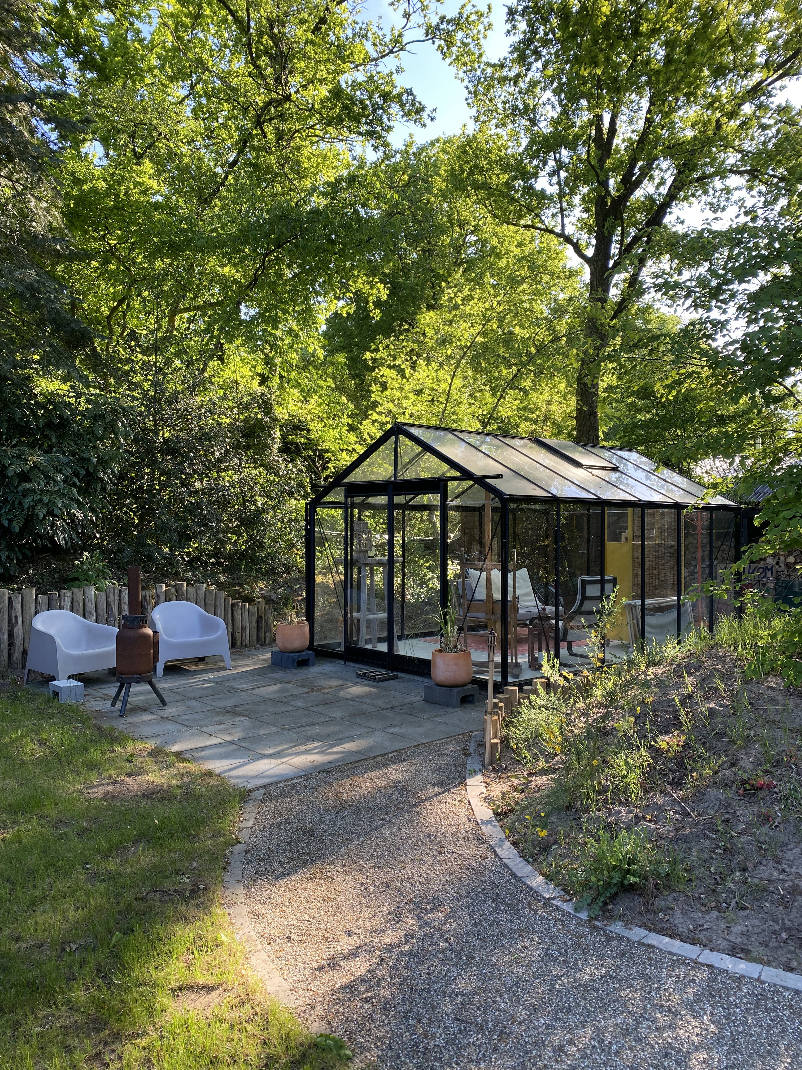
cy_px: 535
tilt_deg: +0.4
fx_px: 803
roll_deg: -0.9
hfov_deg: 53.1
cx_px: 401
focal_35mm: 26
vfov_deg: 67.3
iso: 32
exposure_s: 1/228
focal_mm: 4.25
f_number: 1.8
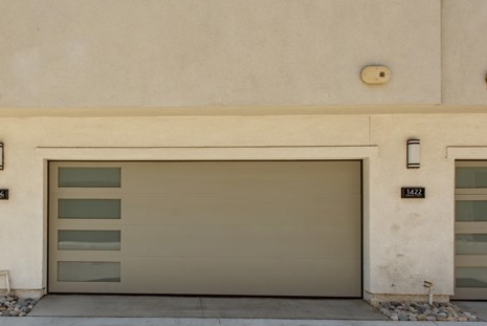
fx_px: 447
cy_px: 199
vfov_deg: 39.8
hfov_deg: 55.7
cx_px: 155
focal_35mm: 33
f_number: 9
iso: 200
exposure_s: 1/320
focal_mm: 24
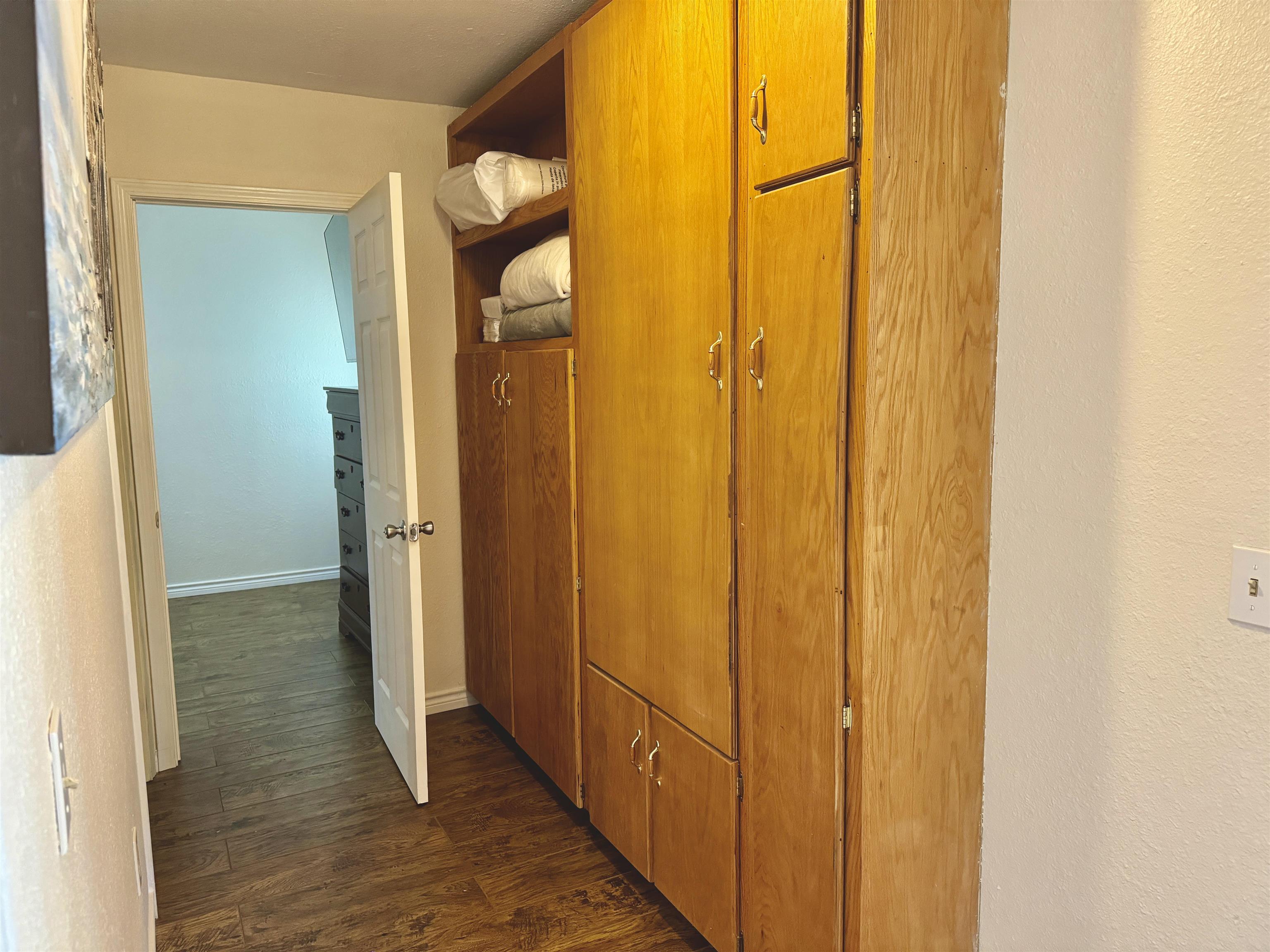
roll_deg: +0.6
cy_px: 476
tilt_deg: -7.0
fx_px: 881
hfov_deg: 71.6
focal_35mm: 24
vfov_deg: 56.8
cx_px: 635
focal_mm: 6.86
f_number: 1.78
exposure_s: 1/60
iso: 500
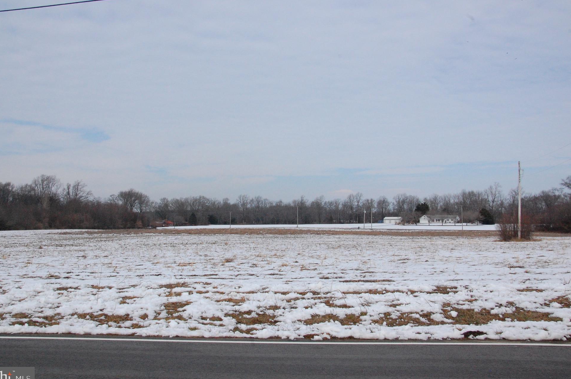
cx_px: 273
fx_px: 531
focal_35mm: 34
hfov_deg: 56.5
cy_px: 187
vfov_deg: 39.3
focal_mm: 21
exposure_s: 1/1600
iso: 1600
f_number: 20
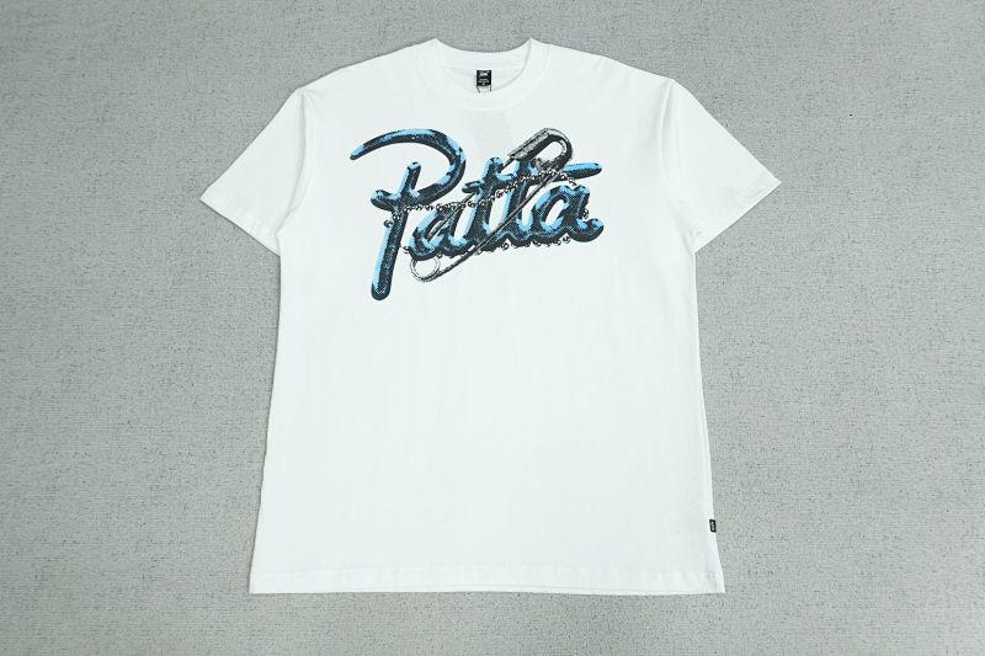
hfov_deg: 73.8
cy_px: 328
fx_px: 656
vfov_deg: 53.1
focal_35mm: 24
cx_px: 492
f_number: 8
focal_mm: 16
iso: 1000
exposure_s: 1/160
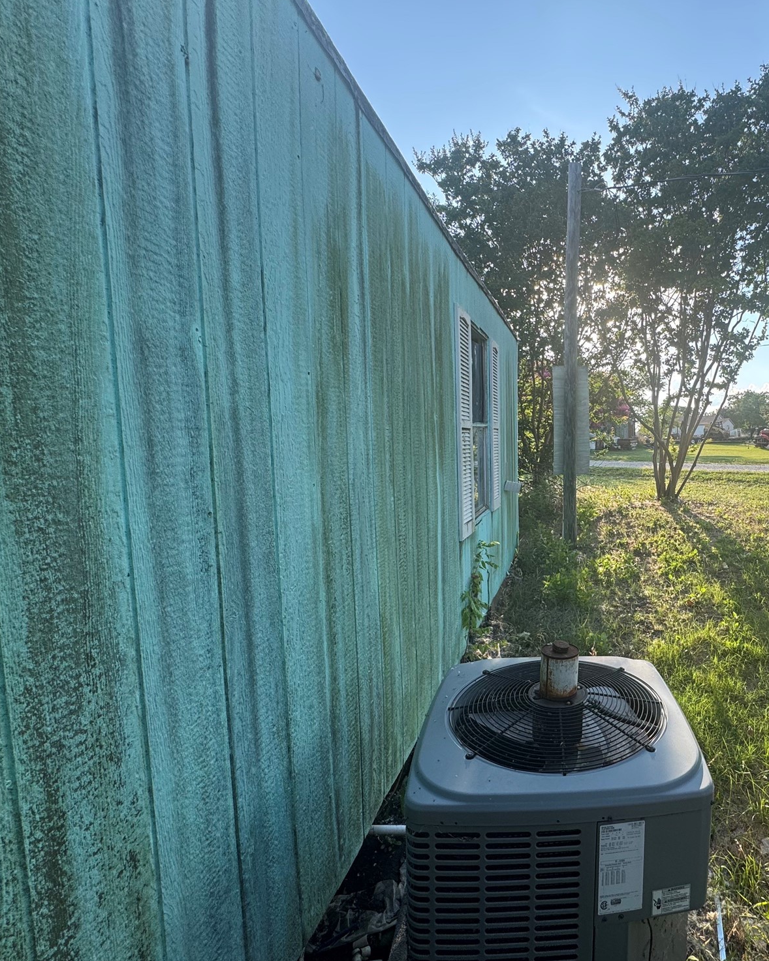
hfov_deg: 65.7
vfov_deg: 83.3
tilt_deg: -4.9
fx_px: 541
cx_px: 592
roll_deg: +0.3
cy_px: 487
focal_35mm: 19
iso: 40
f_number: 2.2
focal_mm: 2.22
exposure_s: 1/386
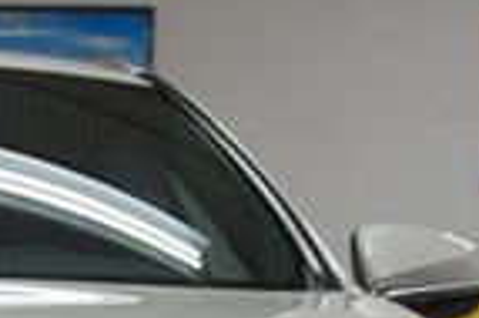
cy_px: 643
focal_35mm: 168
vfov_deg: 7.8
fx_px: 2236
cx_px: -191
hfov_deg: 11.8
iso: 200
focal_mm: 25
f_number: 4.5
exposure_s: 1/40
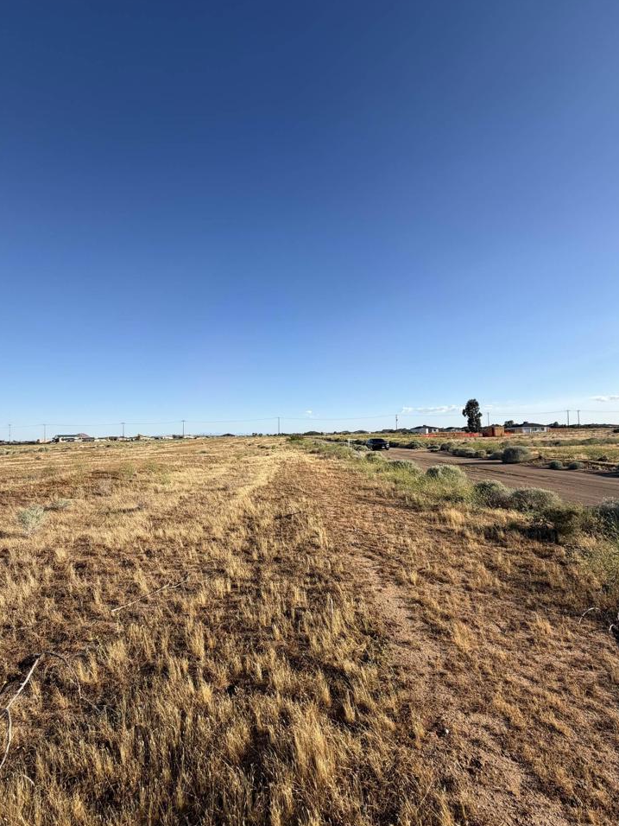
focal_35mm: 15
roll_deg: +1.6
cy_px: 432
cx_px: 299
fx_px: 358
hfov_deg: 81.7
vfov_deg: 98.1
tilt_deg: +1.9
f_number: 2.2
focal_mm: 2.22
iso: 25
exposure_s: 1/770
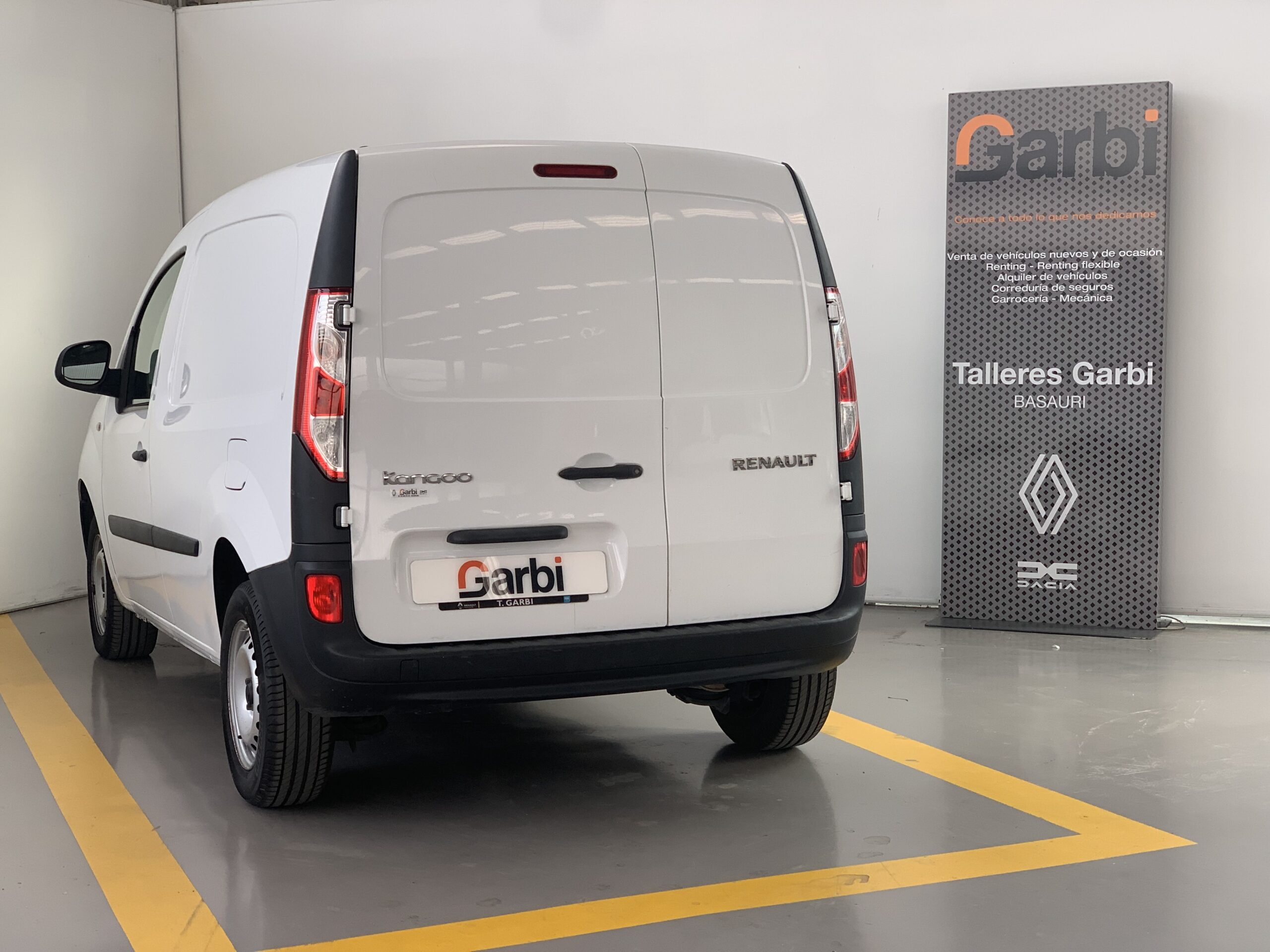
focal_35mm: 52
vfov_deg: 28.0
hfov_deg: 36.8
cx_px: 635
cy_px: 476
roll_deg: -0.4
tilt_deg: -4.3
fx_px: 1908
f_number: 2.4
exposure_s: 1/122
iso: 40
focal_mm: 6
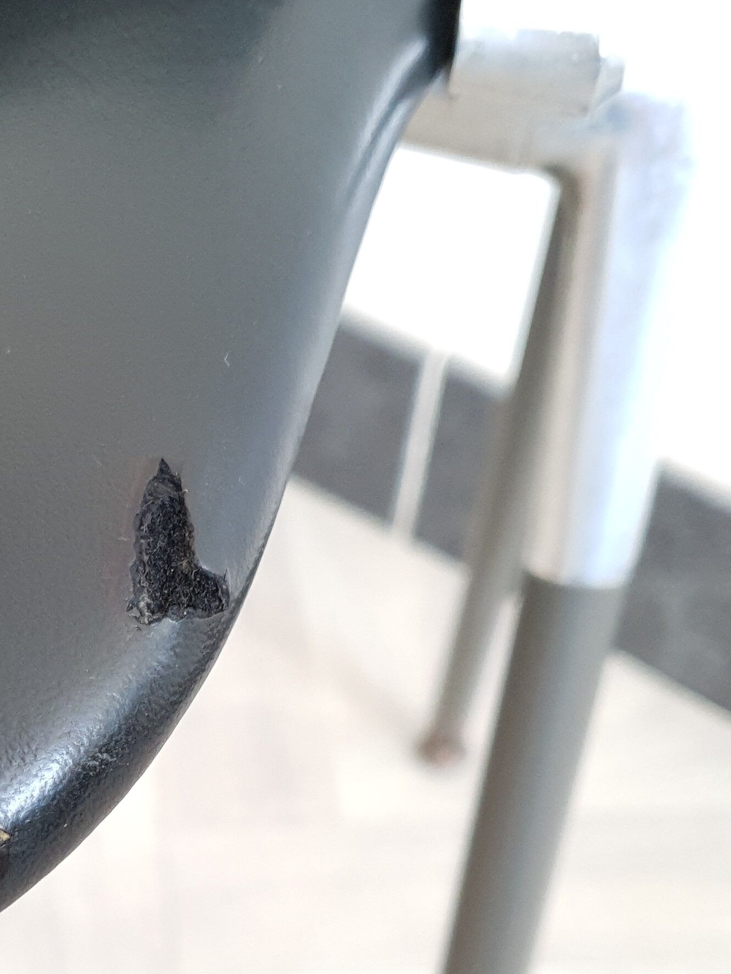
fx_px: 1661
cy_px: 818
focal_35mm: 59
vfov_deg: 31.6
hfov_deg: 24.1
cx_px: 66
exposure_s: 1/21
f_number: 1.5
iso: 200
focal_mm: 4.3
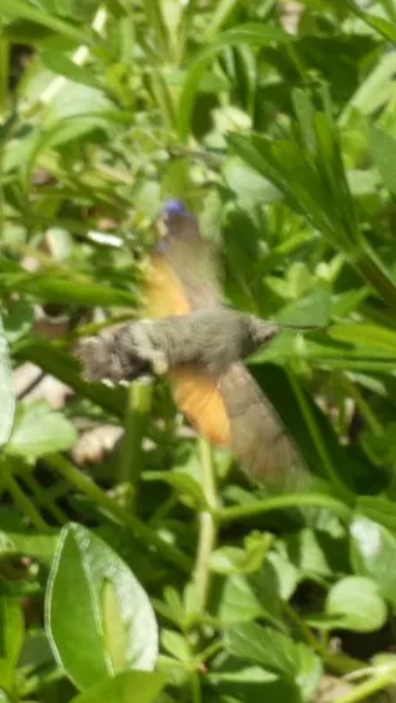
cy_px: 352
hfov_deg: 4.3
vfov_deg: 7.6
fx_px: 5281
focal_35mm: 283
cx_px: 225
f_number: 5.5
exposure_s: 1/100
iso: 80
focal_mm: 34.8
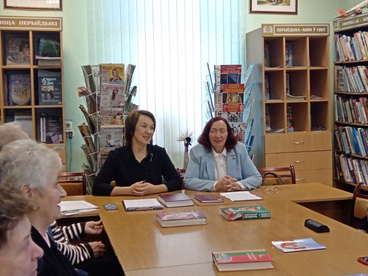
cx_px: 184
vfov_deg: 27.5
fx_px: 563
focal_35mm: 53
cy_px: 138
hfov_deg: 36.2
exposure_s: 1/50
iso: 439
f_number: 1.9
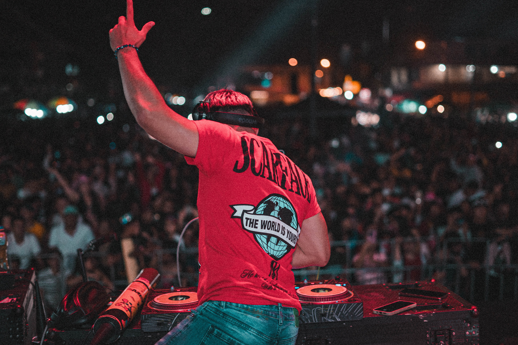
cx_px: 257
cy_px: 164
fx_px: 777
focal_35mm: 54
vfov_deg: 25.1
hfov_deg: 36.9
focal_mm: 50
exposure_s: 1/125
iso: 250
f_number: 1.8
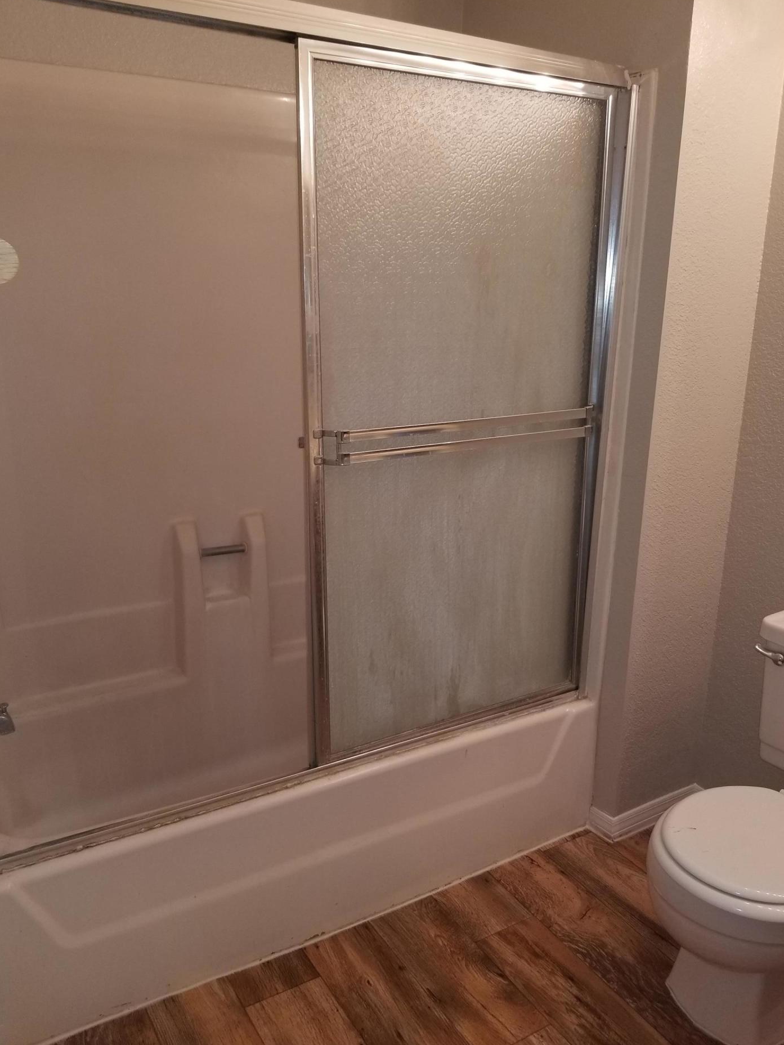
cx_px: 382
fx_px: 845
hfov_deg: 49.7
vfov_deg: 63.4
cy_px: 537
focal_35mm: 28
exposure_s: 1/60
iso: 100
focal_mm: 4.25
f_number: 1.7
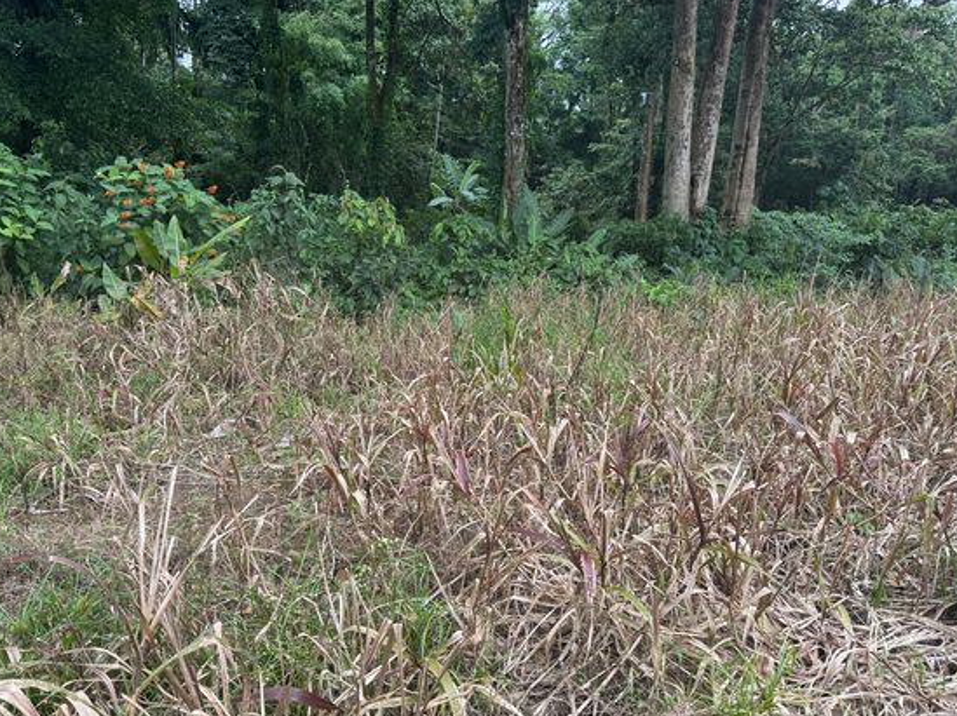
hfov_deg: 63.4
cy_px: 362
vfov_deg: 49.7
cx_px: 446
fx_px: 774
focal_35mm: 28
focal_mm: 6.76
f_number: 1.78
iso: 64
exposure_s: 1/121
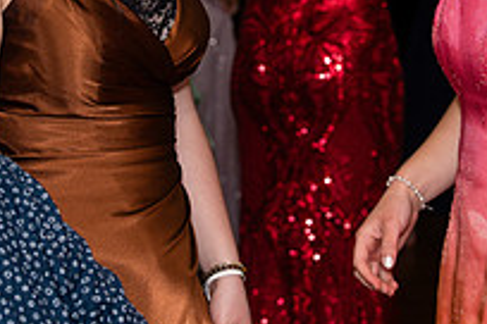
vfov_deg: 6.9
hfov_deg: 10.3
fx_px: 2692
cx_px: 244
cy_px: 13
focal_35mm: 199
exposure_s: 1/250
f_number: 5
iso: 400
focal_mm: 70
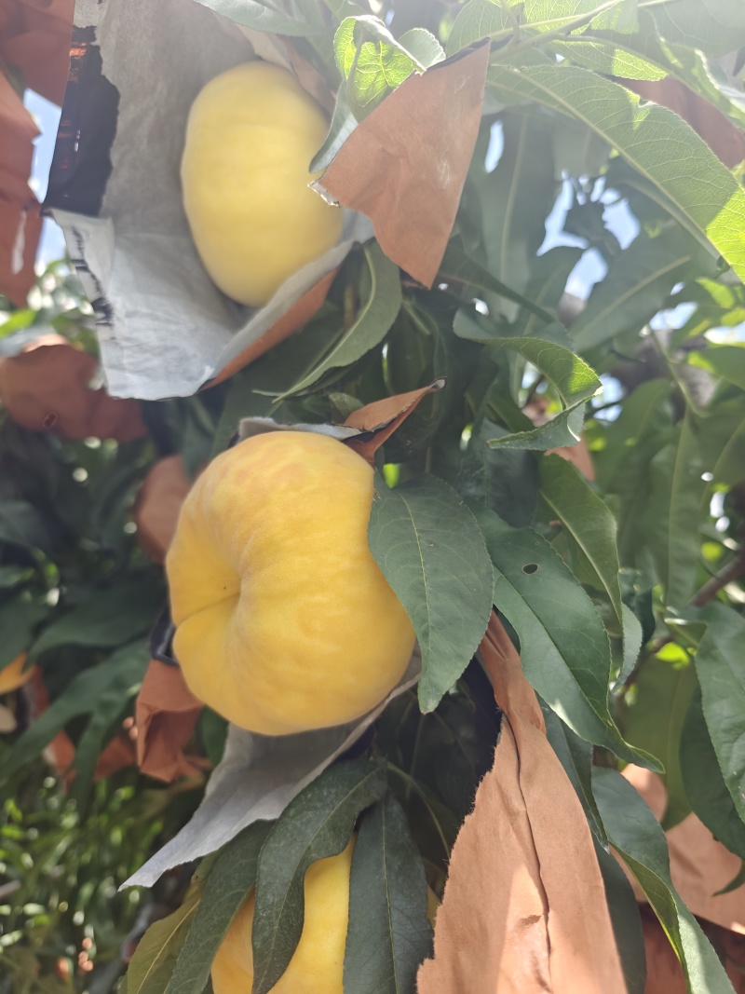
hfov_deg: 58.9
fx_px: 660
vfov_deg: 73.9
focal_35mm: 23
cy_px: 497
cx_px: 372
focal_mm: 6.06
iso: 50
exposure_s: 1/263
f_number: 1.6
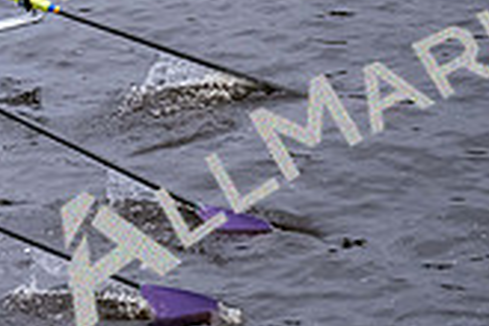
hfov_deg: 2.9
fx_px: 9535
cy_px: 52
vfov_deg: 2.0
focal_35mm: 702
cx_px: -193
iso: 2000
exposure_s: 1/2000
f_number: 2.8
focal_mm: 200
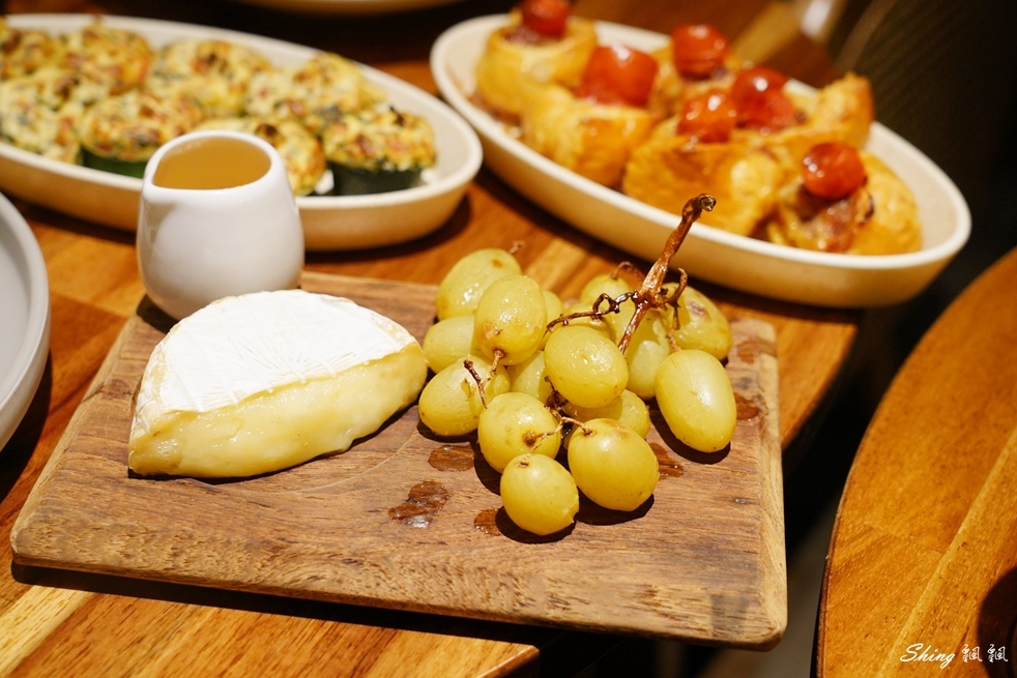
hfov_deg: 35.6
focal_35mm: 56
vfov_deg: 24.2
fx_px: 1582
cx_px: 508
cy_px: 342
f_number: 5.6
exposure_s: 1/40
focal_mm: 55
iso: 1600
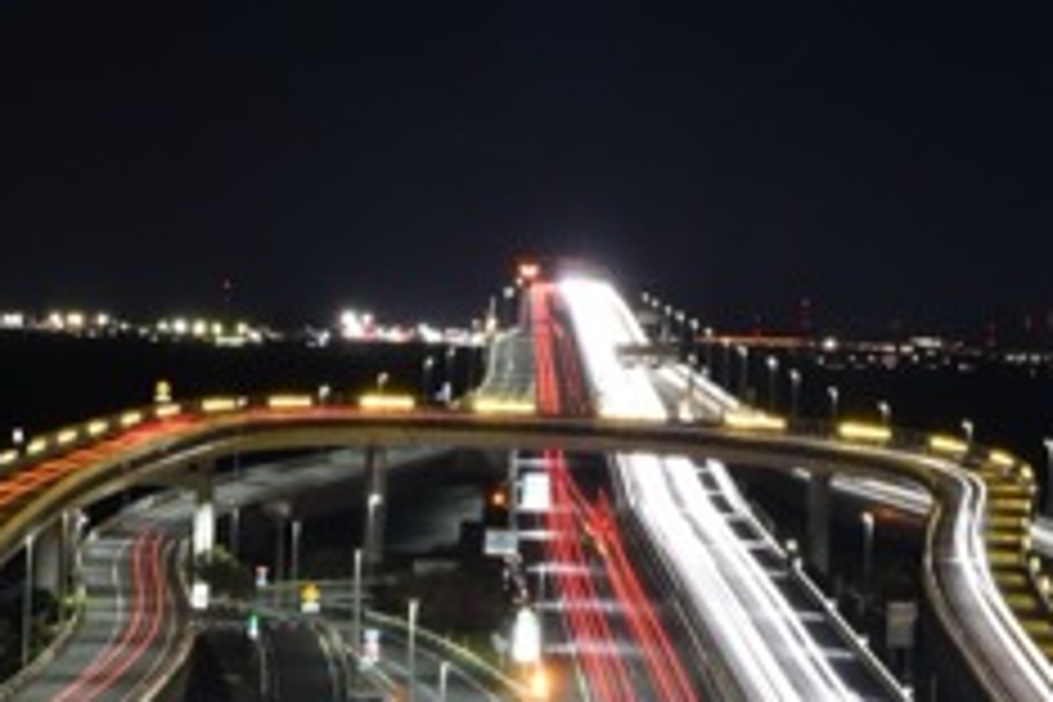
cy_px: 270
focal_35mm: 154
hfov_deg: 13.3
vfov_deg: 8.9
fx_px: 4504
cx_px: 608
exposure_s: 25
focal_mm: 50
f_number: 13
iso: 100
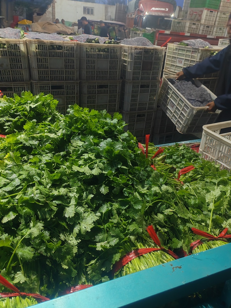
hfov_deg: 51.3
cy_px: 154
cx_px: 116
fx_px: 240
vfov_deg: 65.3
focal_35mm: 27
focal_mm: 5.52
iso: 2000
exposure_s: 1/50
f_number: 1.9
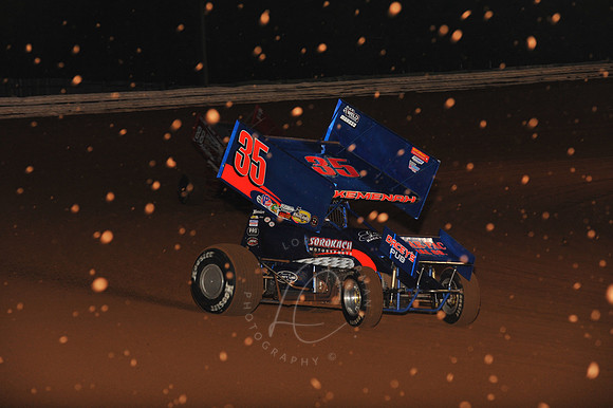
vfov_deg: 10.1
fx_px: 2297
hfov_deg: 15.2
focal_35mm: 135
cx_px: 306
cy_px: 204
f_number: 7.1
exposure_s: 1/320
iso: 1250
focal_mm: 135
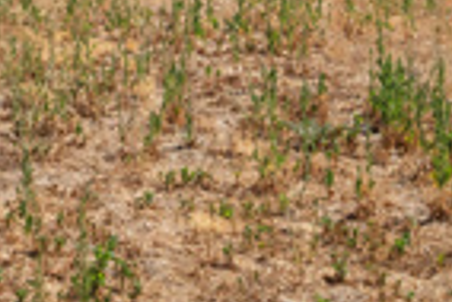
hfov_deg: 18.8
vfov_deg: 13.8
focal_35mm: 92
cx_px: -267
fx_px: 1159
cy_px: -167
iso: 1600
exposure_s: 1/400
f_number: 8
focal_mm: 20.5
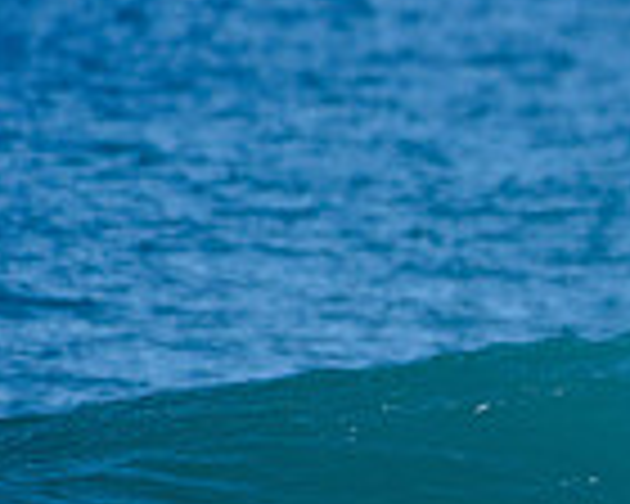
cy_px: 331
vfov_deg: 0.8
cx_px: 1228
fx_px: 36284
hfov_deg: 1.0
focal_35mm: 1946
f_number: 5.6
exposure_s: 1/2000
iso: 280
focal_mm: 500
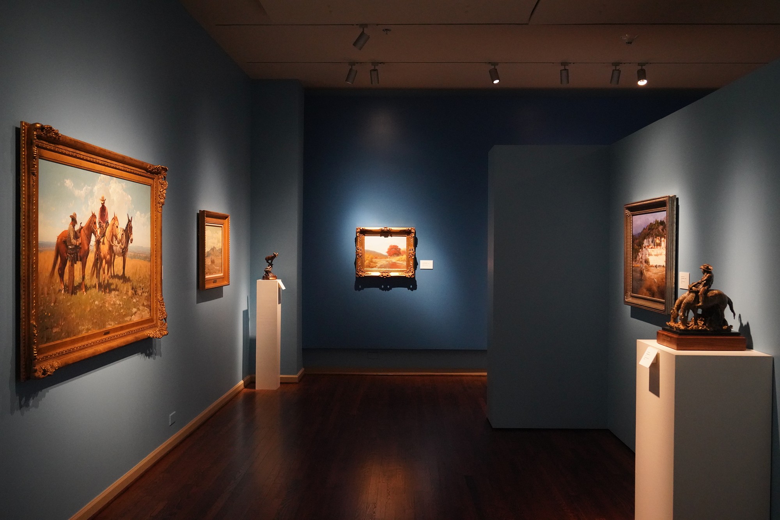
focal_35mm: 33
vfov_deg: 40.0
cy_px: 260
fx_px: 715
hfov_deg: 57.2
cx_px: 390
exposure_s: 1/100
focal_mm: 33
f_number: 5.6
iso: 8000
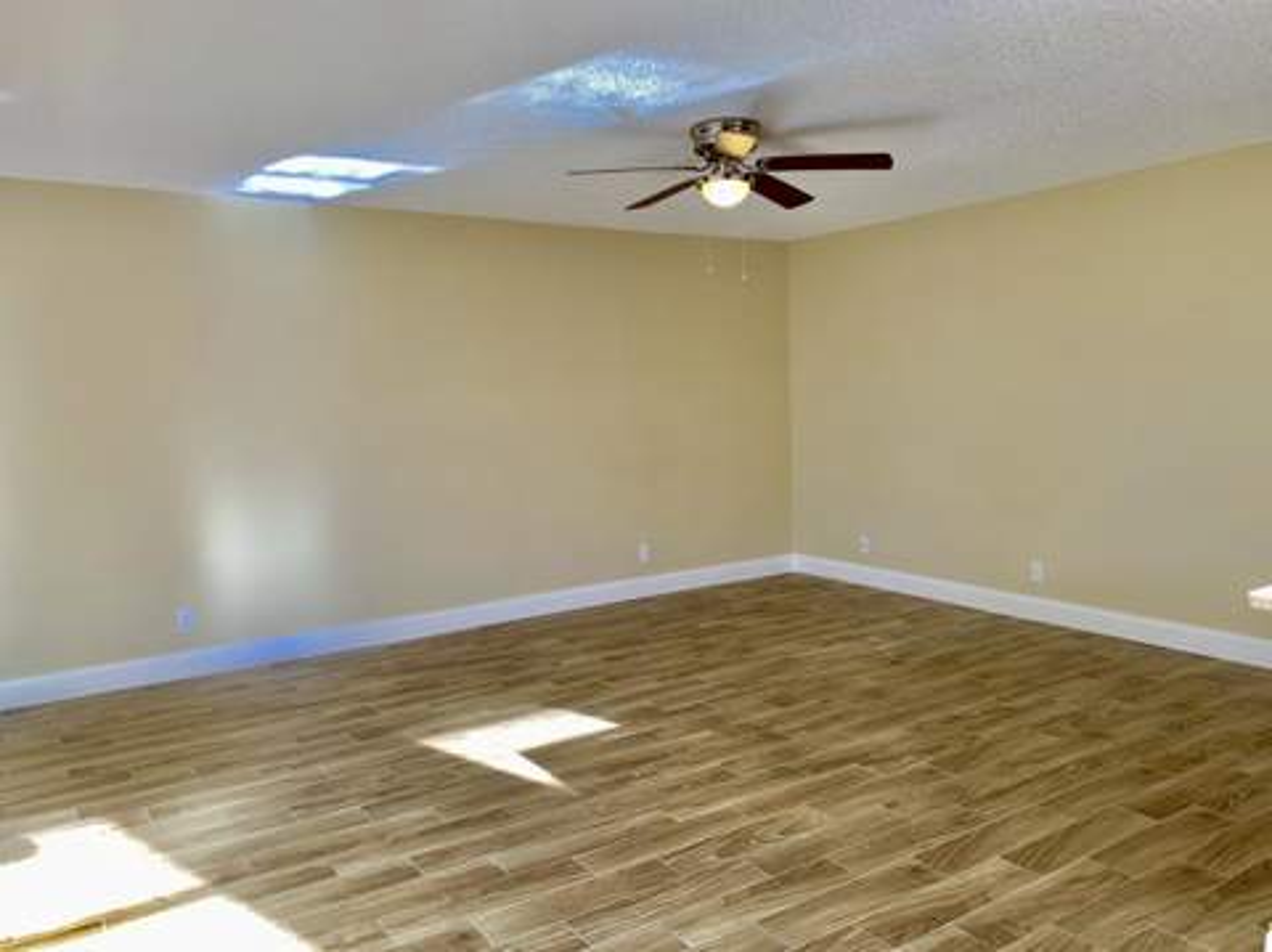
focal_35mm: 26
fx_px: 954
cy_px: 476
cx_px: 636
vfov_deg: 53.0
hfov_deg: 67.4
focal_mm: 4.25
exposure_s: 1/120
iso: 25
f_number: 1.8
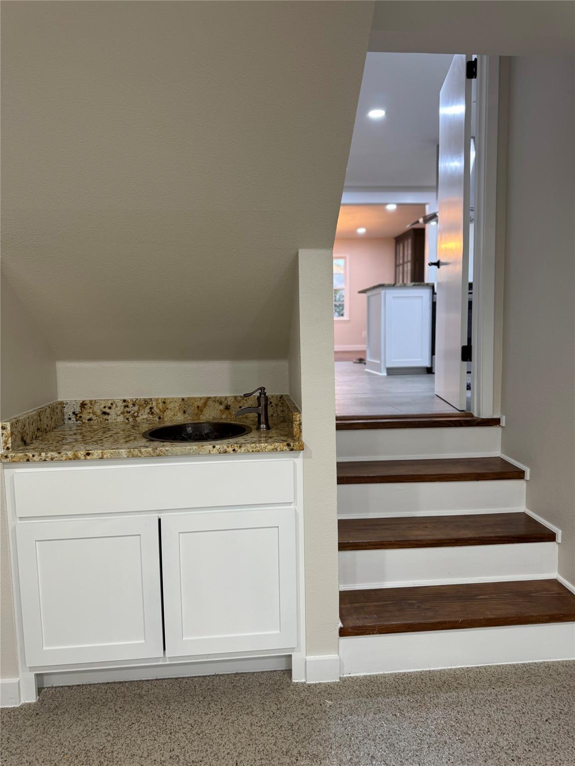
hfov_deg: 56.8
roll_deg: +1.8
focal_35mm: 24
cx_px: 288
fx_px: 532
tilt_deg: -3.1
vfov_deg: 71.6
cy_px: 383
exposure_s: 1/60
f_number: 1.78
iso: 125
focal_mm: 6.76
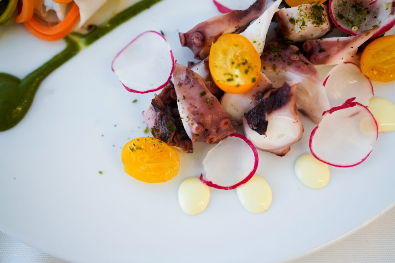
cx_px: 198
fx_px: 384
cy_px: 132
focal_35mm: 35
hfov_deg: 54.4
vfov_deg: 37.9
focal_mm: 35
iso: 1600
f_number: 3.2
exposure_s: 1/160
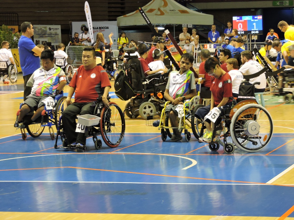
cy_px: 110
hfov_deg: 13.6
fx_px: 1232
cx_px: 147
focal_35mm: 145
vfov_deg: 10.2
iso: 720
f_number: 4.4
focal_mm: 25.9
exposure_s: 1/30
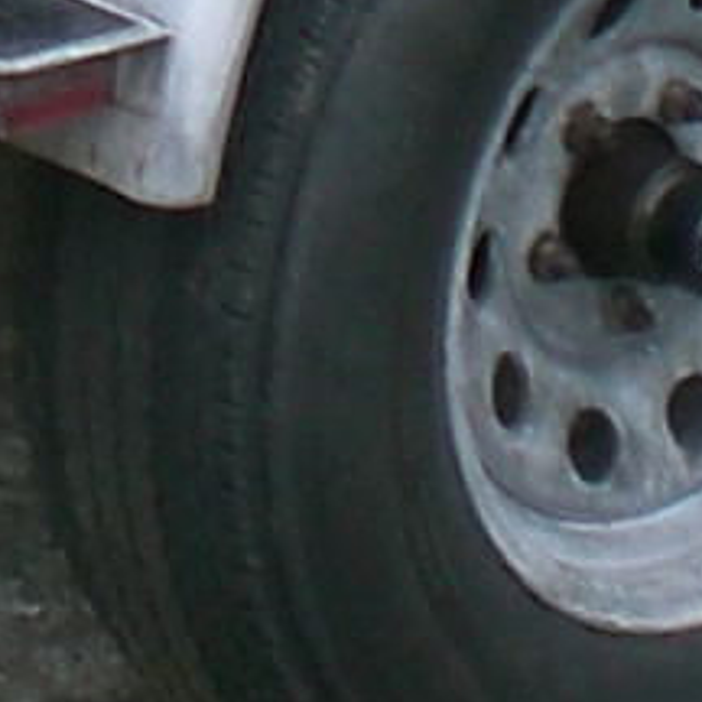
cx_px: -325
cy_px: -1625
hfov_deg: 5.4
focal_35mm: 319
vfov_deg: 5.1
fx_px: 7319
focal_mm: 6.3
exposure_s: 1/160
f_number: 3.1
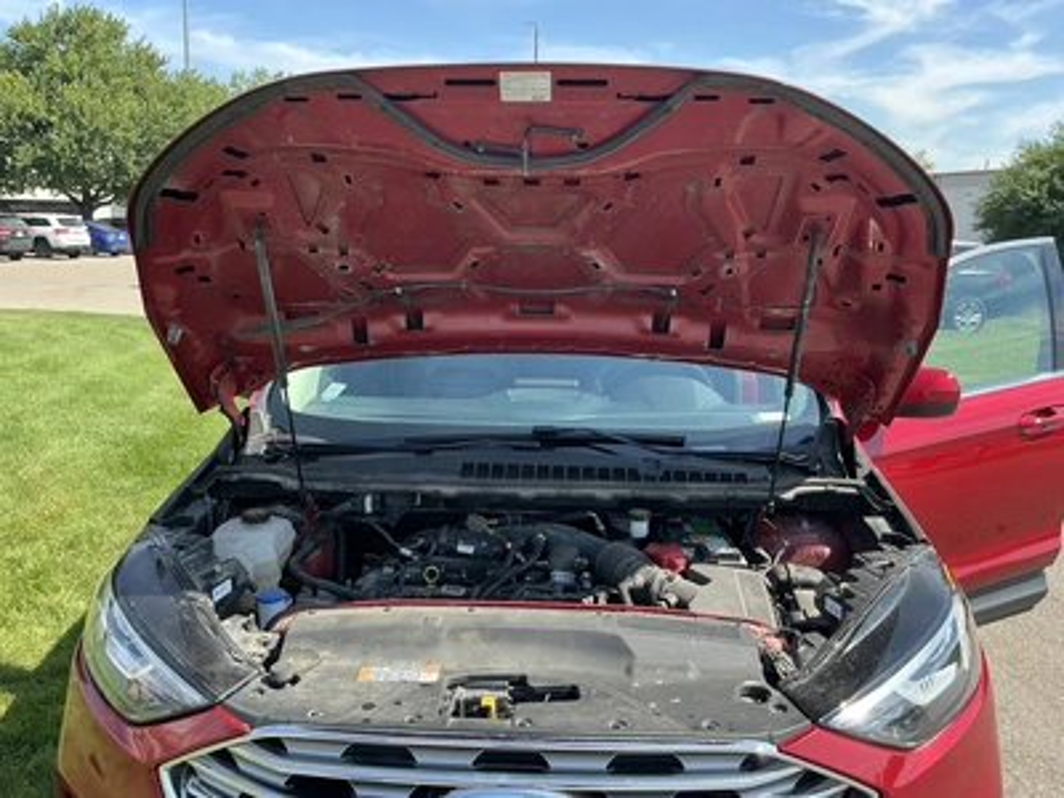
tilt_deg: -7.8
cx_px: 532
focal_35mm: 28
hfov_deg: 63.4
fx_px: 861
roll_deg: -1.6
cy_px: 399
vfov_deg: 49.7
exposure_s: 1/415
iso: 25
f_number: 1.8
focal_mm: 3
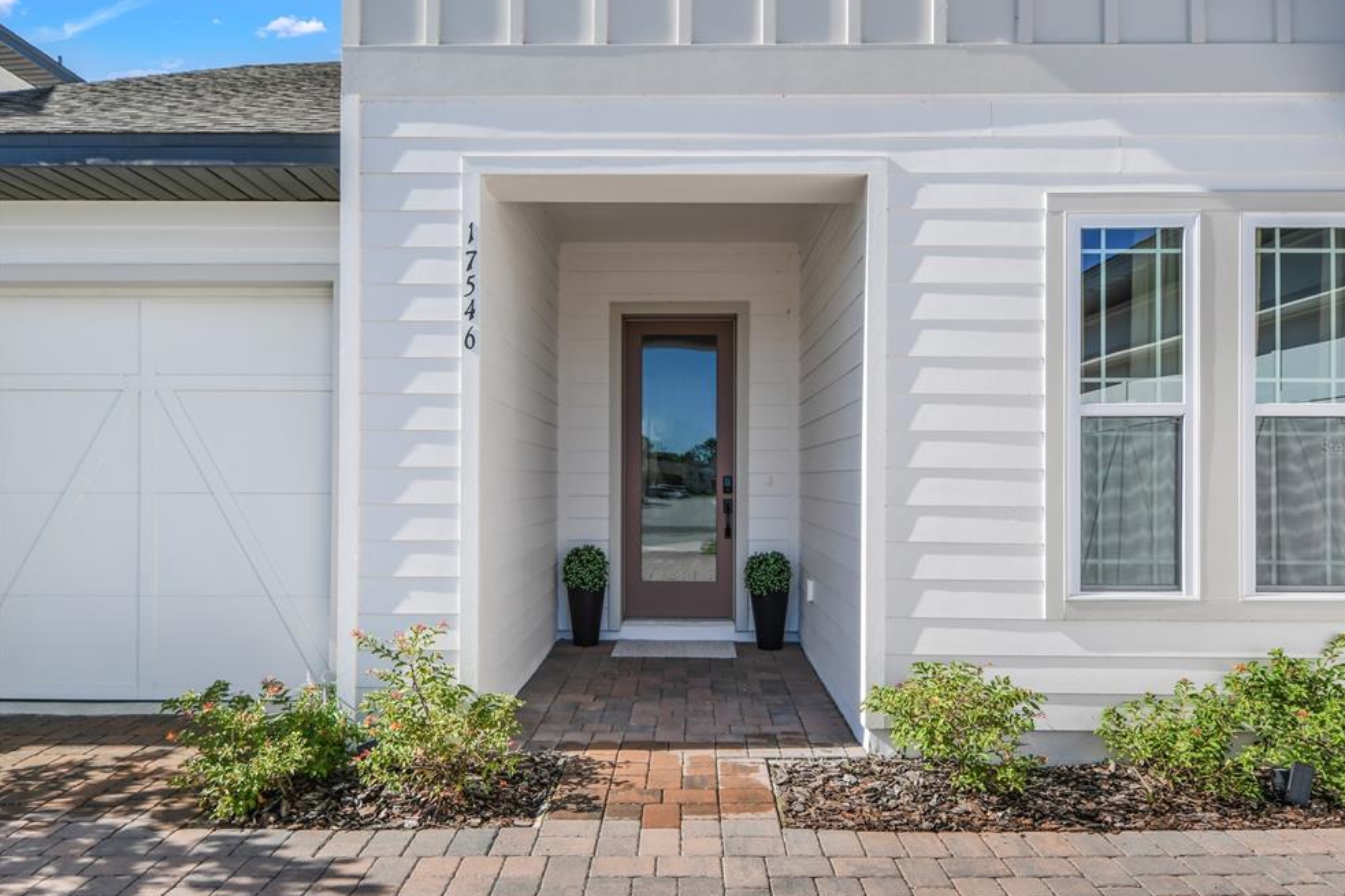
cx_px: 698
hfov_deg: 71.5
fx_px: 934
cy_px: 447
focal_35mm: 25
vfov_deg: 51.3
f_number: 7.1
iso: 100
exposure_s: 1/400
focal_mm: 16
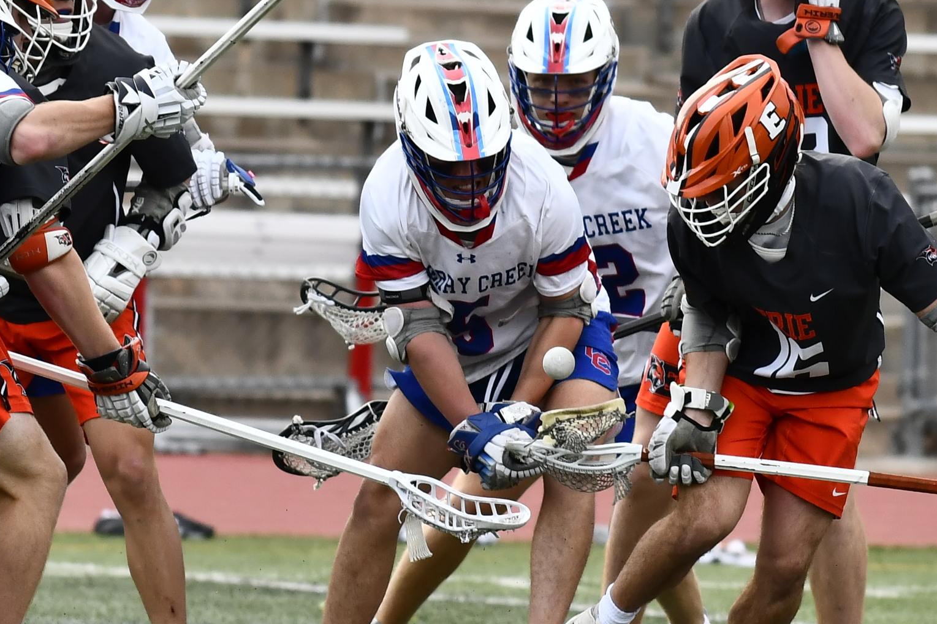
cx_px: 489
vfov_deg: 3.1
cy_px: 277
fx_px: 11658
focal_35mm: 448
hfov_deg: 4.6
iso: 400
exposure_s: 1/1000
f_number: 4
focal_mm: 200
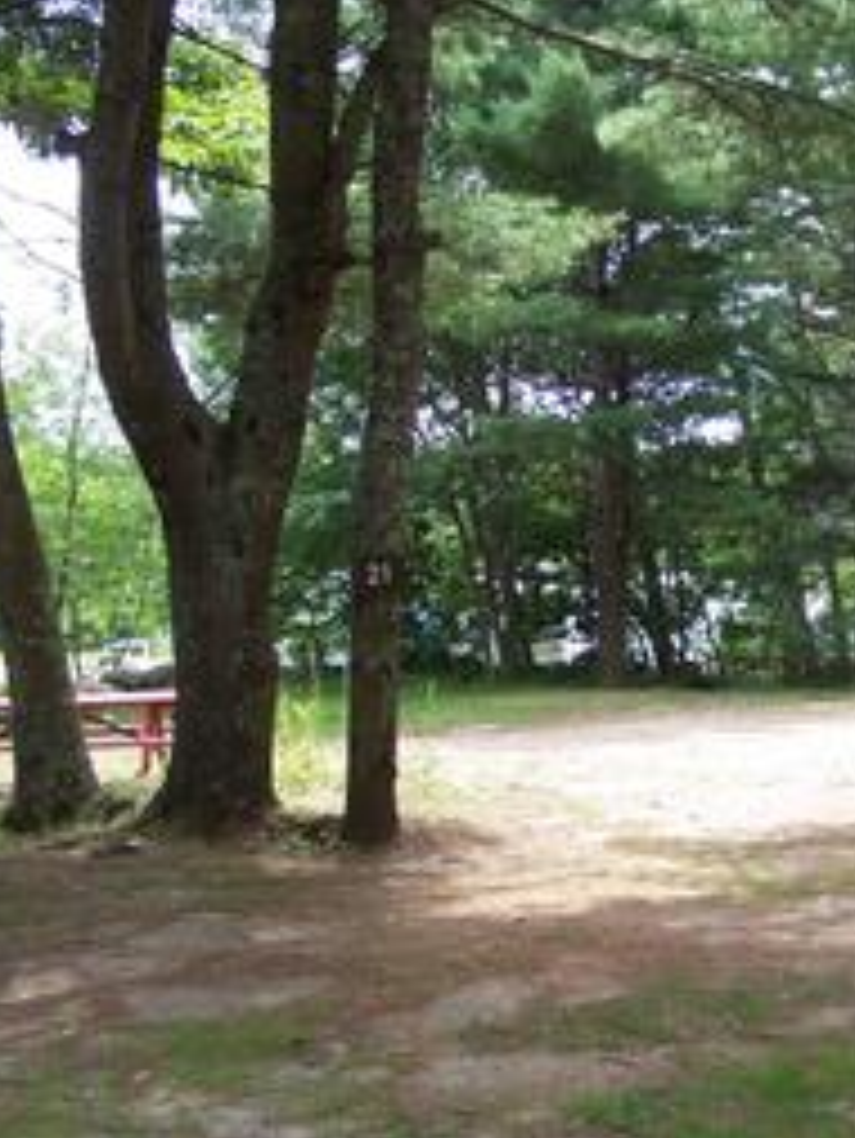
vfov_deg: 33.2
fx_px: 1908
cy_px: 567
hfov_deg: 24.9
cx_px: 650
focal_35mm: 58
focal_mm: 7.1
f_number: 2.9
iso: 80
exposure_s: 1/125
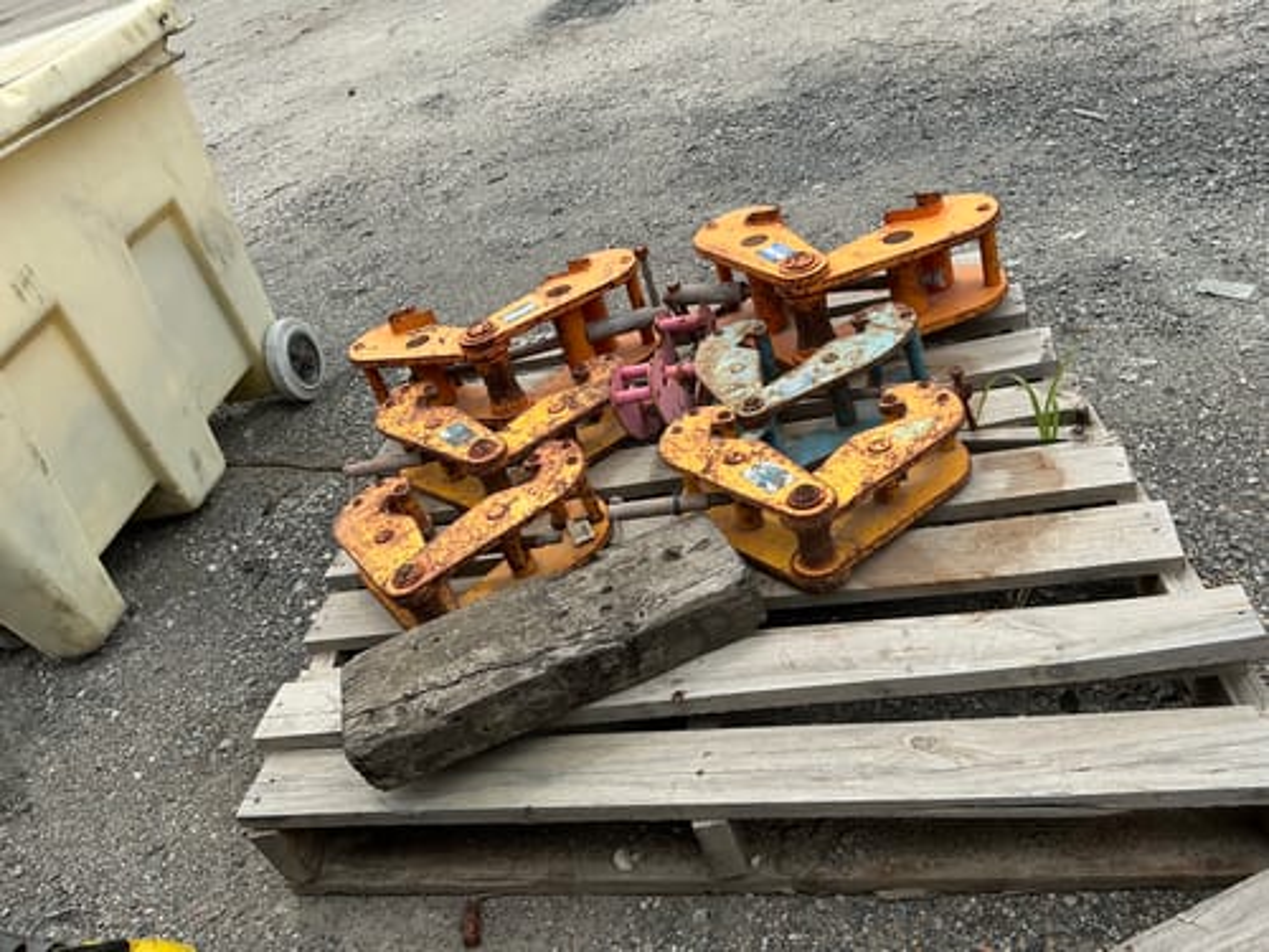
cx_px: 634
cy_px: 476
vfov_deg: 49.7
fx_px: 1026
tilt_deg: -34.0
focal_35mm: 28
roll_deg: +19.0
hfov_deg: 63.4
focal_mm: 3
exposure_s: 1/1055
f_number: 1.8
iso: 25
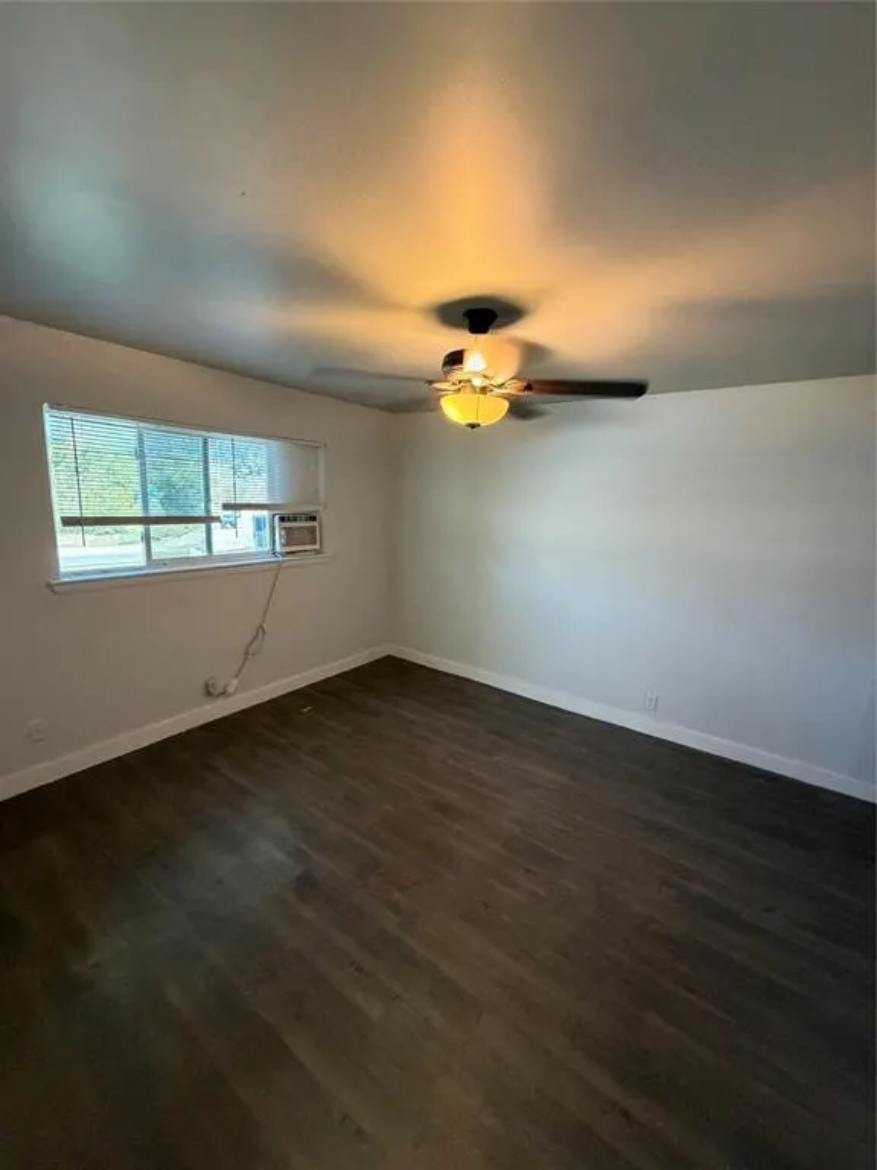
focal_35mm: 14
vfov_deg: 102.1
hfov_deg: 85.7
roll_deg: -2.4
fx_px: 473
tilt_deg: -9.3
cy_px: 585
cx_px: 438
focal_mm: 2.22
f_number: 2.2
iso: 400
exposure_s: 1/60
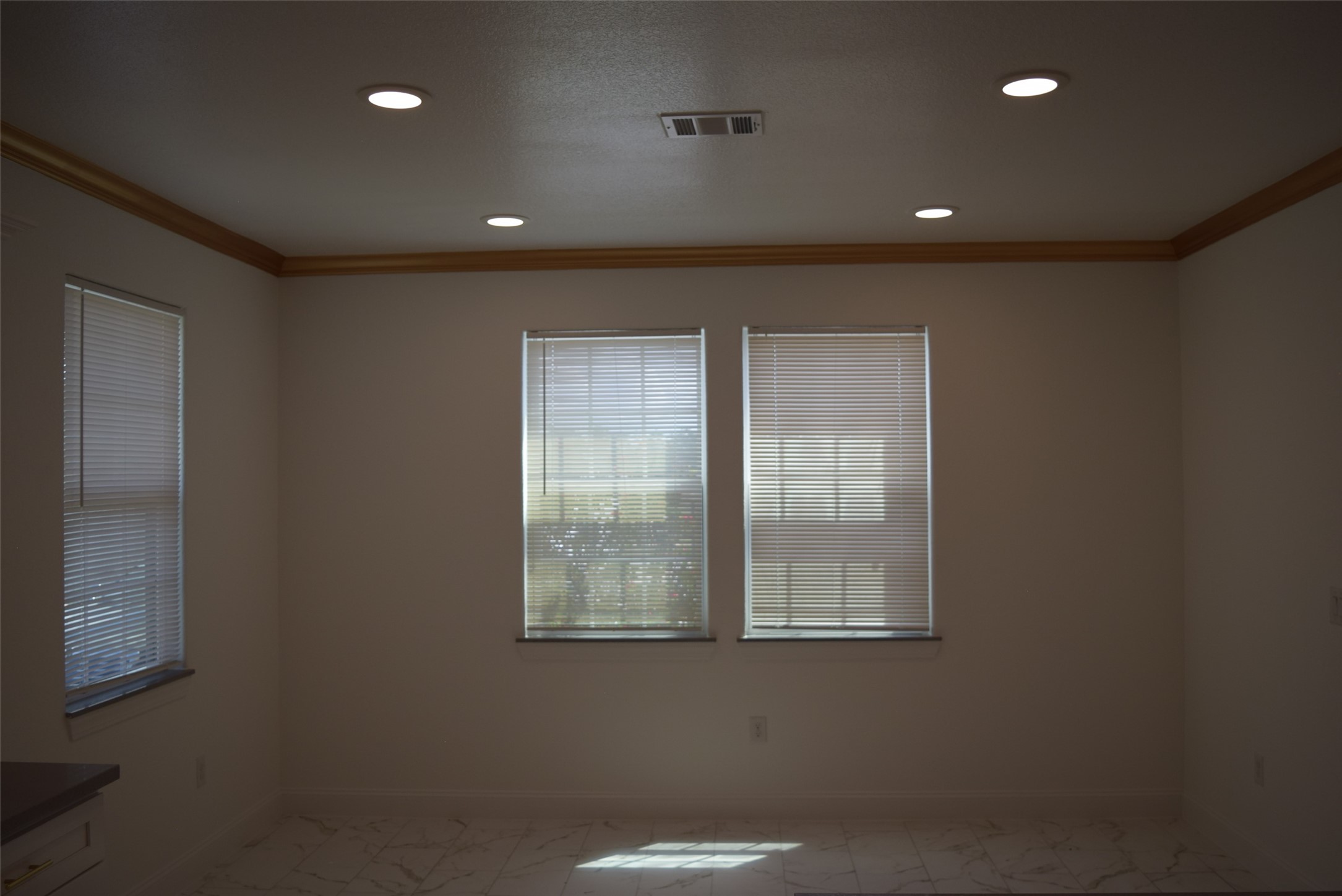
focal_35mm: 33
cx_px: 671
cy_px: 448
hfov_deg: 57.2
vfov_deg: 40.0
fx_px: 1231
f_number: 3.8
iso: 200
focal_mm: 22
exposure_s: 1/500
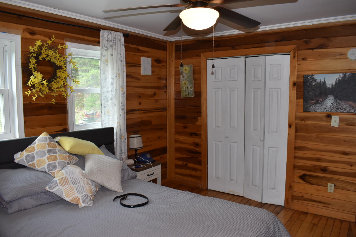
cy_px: 118
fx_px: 267
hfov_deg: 67.4
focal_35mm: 27
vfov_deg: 47.9
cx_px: 178
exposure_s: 1/30
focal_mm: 18
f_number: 5.6
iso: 200
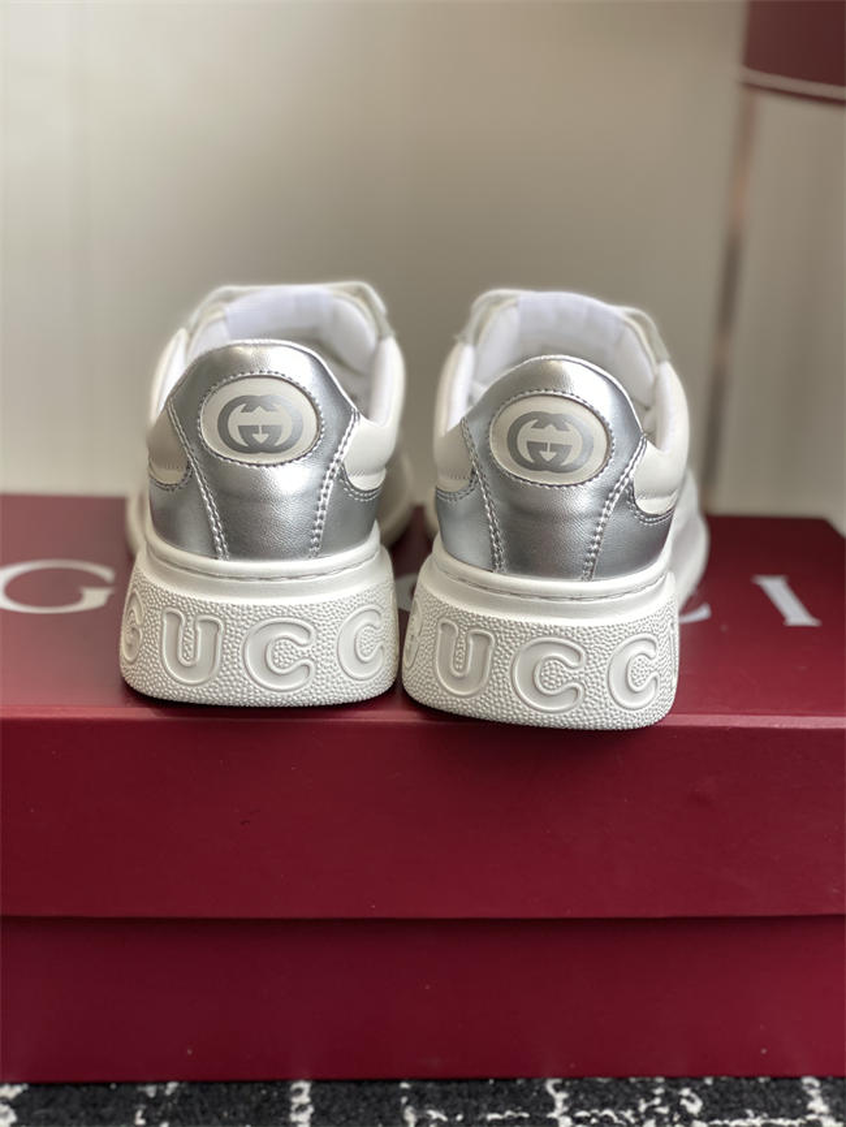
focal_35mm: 52
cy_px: 564
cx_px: 423
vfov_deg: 36.8
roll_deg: -3.3
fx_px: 1694
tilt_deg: -17.9
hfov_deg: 28.0
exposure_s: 1/122
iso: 20
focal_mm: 6
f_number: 2
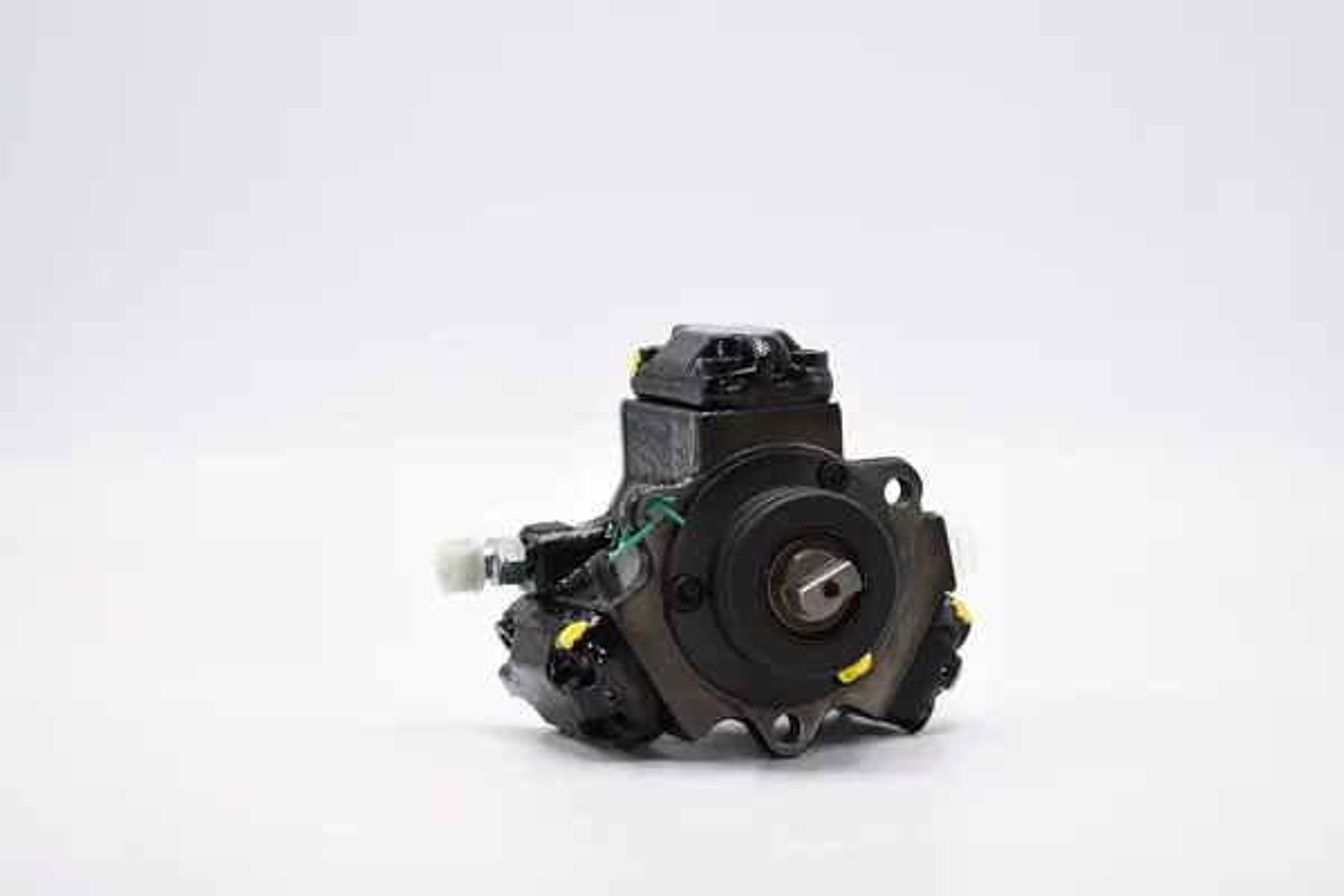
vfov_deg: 10.2
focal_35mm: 135
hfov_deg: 15.2
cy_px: 448
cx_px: 672
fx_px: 5040
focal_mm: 90
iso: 100
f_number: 3.2
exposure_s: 1/200
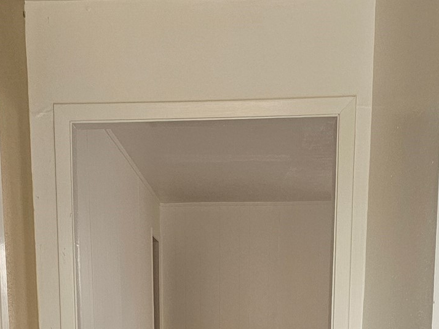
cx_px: 174
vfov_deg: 20.0
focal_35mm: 66
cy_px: 451
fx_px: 837
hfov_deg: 29.3
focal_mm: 6.3
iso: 200
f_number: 1.7
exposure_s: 1/120
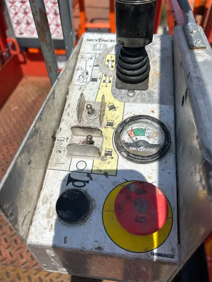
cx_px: 106
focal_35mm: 26
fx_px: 212
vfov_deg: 67.3
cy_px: 141
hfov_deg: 53.1
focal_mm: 5.7
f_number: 1.5
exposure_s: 1/9434
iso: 50
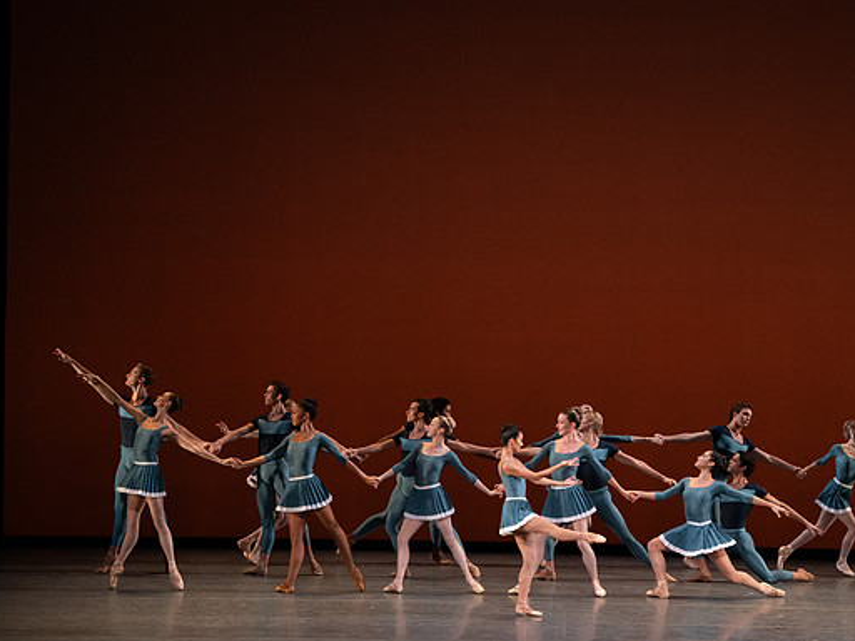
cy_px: 321
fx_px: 4520
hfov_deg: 10.8
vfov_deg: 8.1
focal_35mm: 183
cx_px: 449
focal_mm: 168
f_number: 9
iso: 5000
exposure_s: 1/400
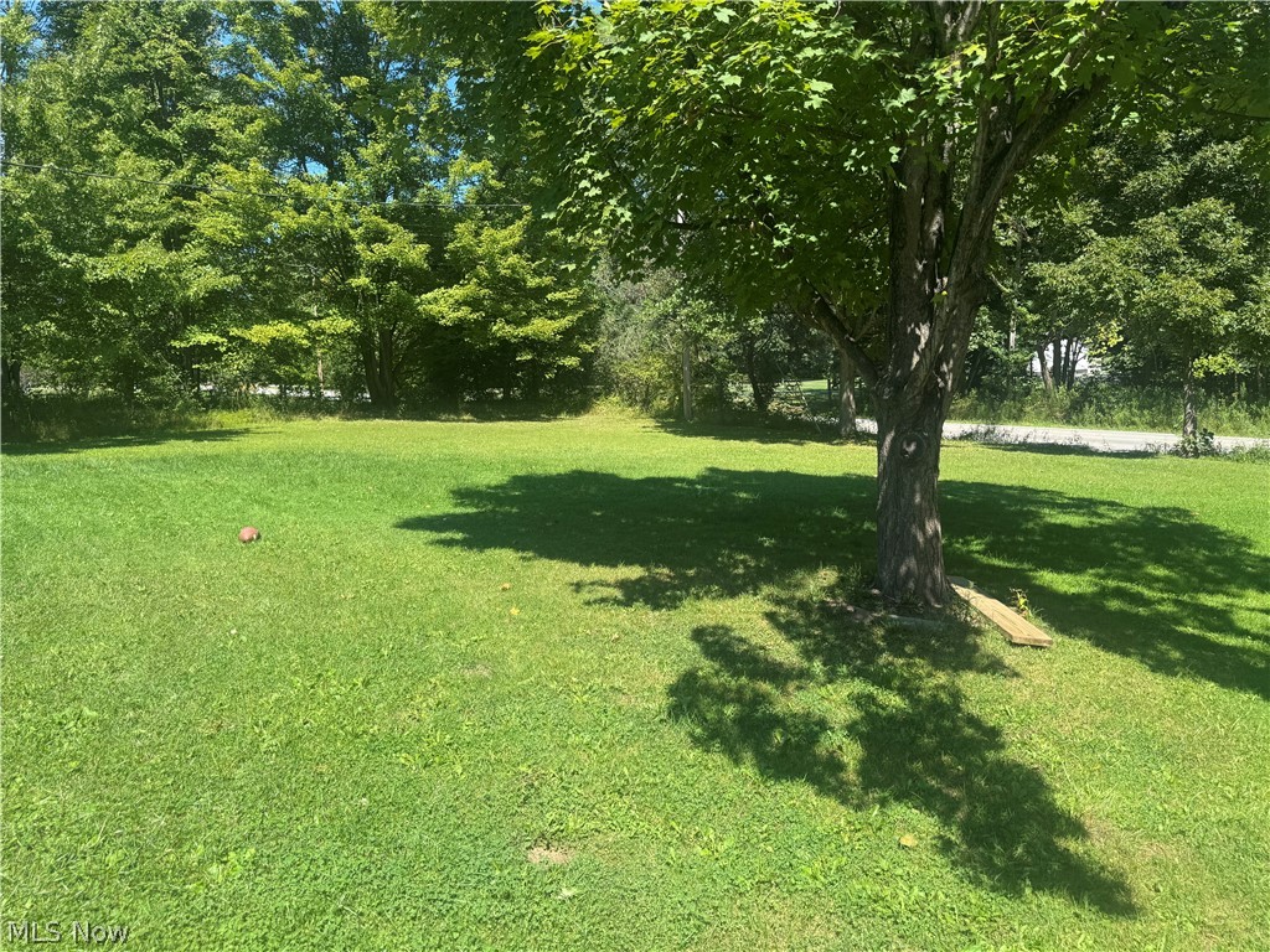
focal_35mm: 24
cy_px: 476
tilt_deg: -7.5
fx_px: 881
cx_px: 635
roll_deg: +1.9
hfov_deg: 71.6
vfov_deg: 56.8
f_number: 1.78
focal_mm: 6.76
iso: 80
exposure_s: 1/1560
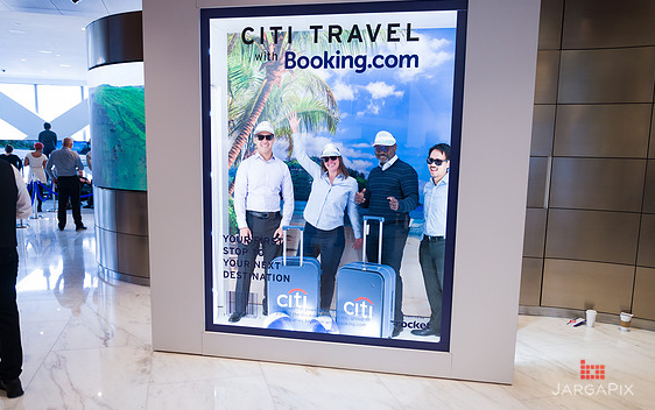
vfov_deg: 44.6
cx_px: 325
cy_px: 221
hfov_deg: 66.4
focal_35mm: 28
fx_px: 500
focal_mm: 24
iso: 1000
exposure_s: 1/320
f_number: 3.2
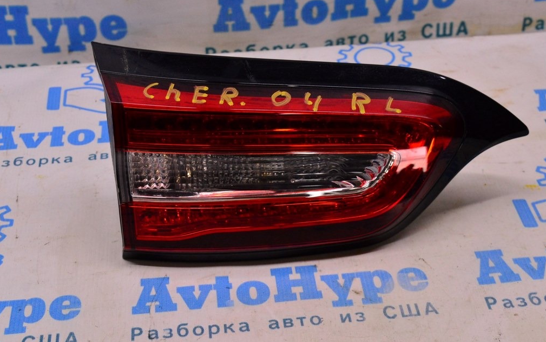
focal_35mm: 62
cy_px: 174
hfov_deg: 33.0
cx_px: 275
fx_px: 923
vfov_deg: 21.0
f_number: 8
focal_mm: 40
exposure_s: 1/125
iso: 1600
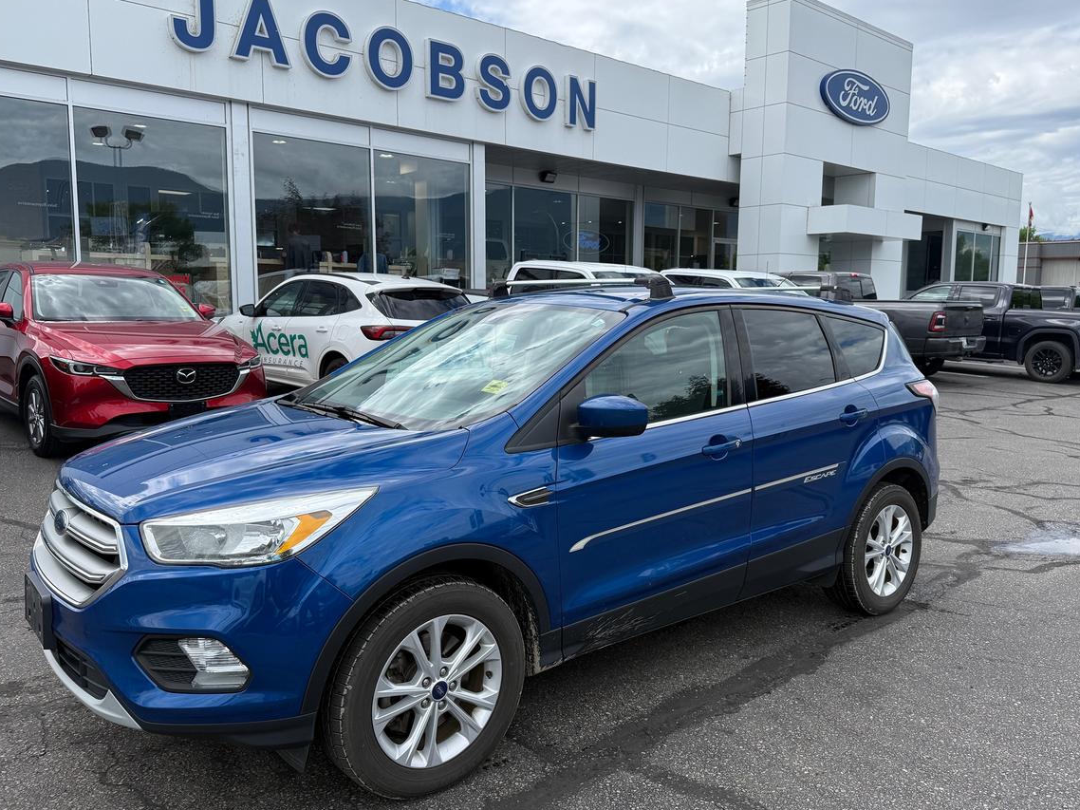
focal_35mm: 27
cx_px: 553
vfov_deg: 51.3
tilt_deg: -5.4
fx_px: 842
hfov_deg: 65.3
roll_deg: -0.8
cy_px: 403
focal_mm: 6.76
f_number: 1.78
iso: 80
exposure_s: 1/2525
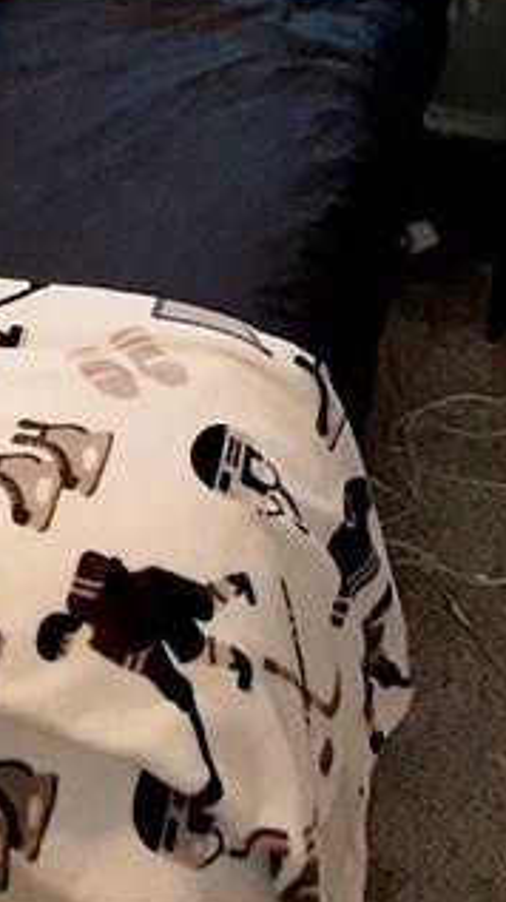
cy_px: -179
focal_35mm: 95
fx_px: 2269
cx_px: -122
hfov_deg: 12.4
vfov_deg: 20.9
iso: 200
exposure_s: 1/60.2
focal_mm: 2.91
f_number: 1.9
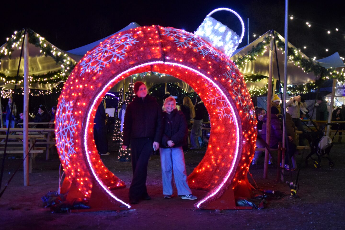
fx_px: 503
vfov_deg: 25.8
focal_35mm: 52
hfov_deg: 37.9
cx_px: 172
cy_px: 115
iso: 3200
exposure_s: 1/200
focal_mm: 35
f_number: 2
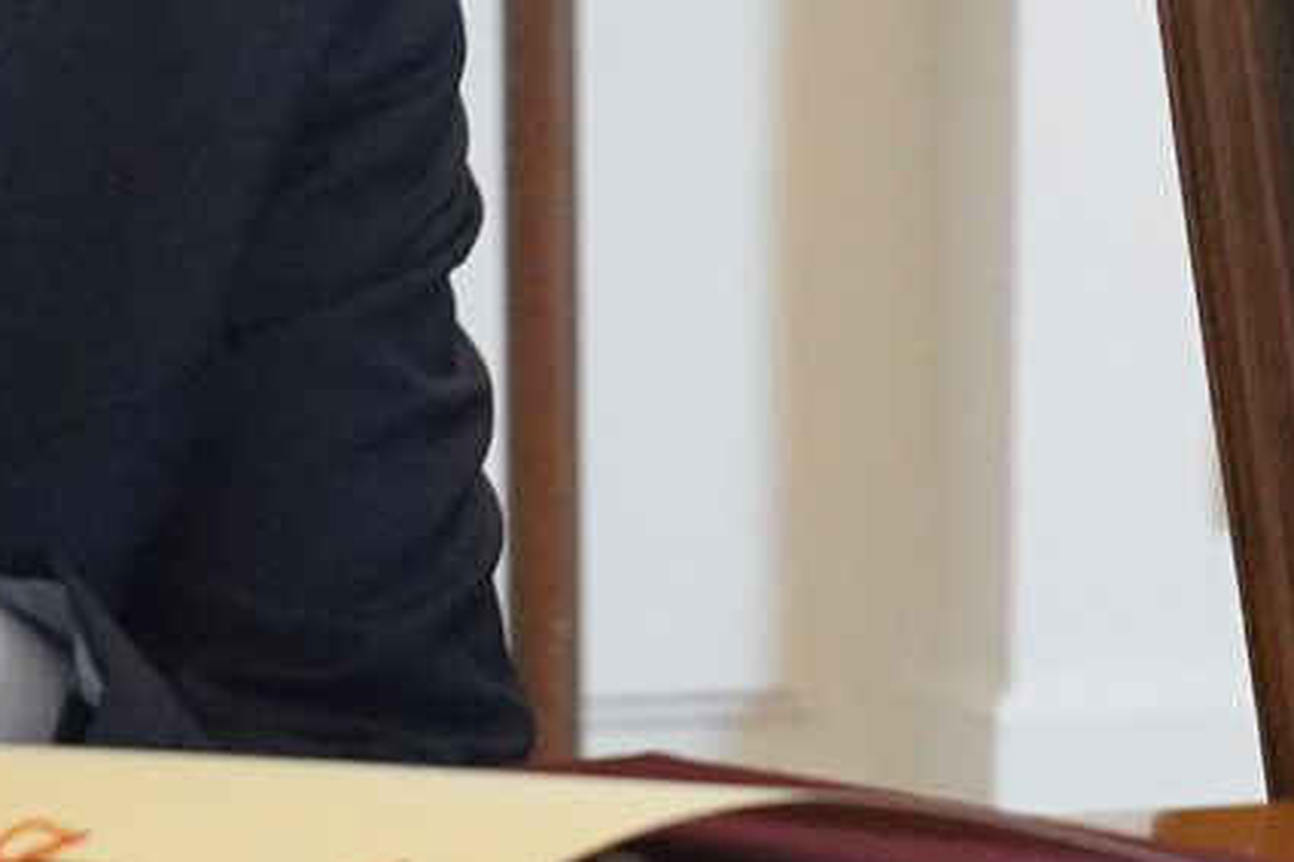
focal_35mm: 422
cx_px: 1230
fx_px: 15162
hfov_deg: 4.9
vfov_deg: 3.2
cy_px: -276
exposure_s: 1/320
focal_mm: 70
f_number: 4.5
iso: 2500
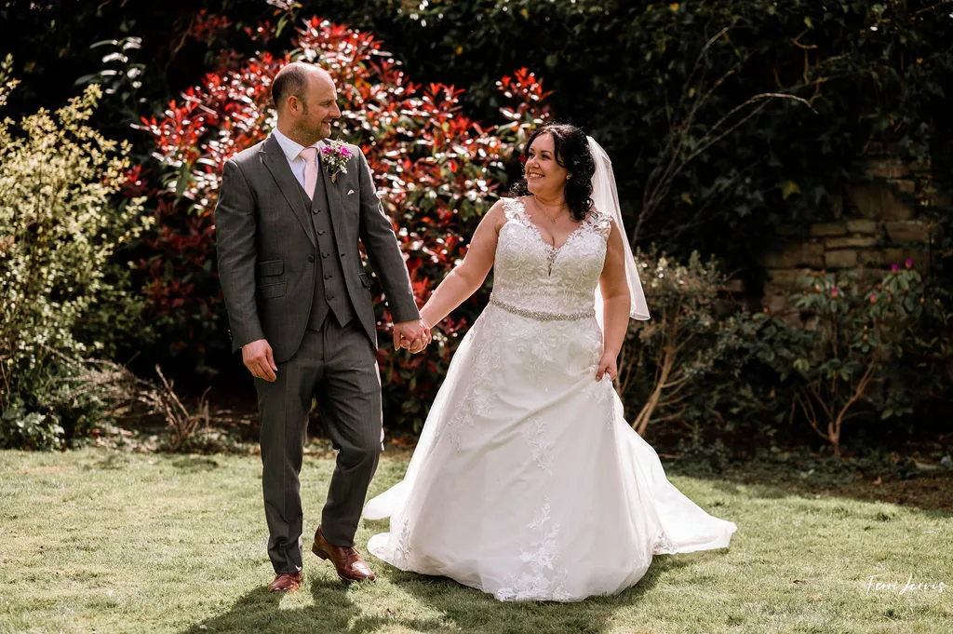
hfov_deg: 23.9
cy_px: 317
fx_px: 2248
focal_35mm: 85
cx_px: 476
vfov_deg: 16.0
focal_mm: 85
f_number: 2.5
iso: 125
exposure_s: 1/2500
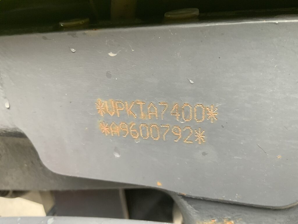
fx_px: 250
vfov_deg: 48.2
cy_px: 112
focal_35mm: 29
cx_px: 149
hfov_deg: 61.7
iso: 125
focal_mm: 3
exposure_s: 1/60
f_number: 1.8
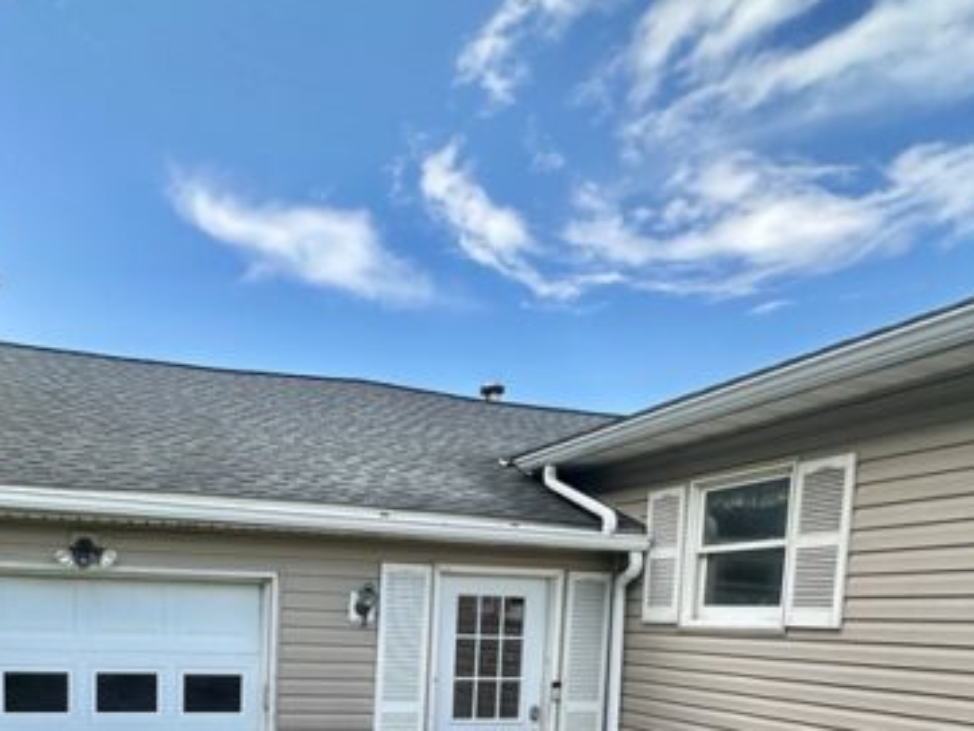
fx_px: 873
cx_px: 321
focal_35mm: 31
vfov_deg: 40.7
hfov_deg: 57.0
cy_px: 704
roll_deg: -3.5
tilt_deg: -4.9
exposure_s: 1/686
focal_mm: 2.22
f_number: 2.2
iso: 40
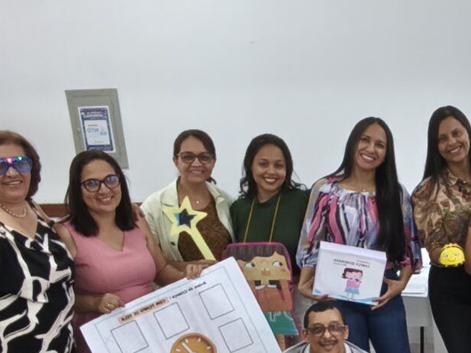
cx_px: 452
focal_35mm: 65
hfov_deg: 28.3
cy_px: 358
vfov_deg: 21.7
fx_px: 884
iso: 250
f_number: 2.2
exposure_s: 1/40
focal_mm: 2.22
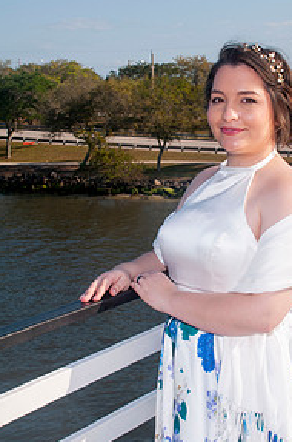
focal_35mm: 73
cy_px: 214
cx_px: 222
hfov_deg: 18.5
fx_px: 892
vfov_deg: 27.8
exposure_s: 1/250
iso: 100
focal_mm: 31
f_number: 10
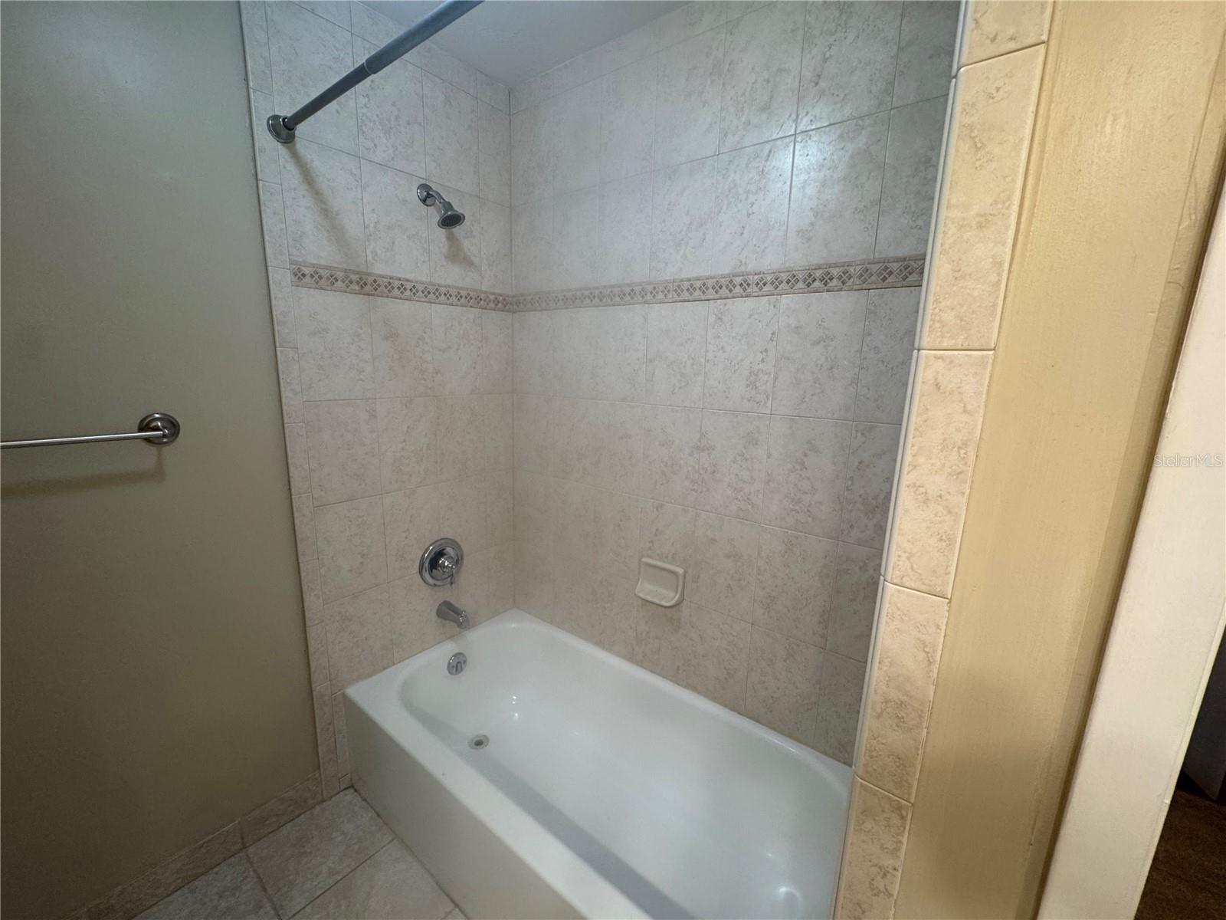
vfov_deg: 85.7
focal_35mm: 14
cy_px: 460
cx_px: 613
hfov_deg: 102.1
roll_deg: -2.5
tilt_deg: -12.1
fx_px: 496
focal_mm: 2.22
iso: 200
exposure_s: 1/60
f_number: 2.2
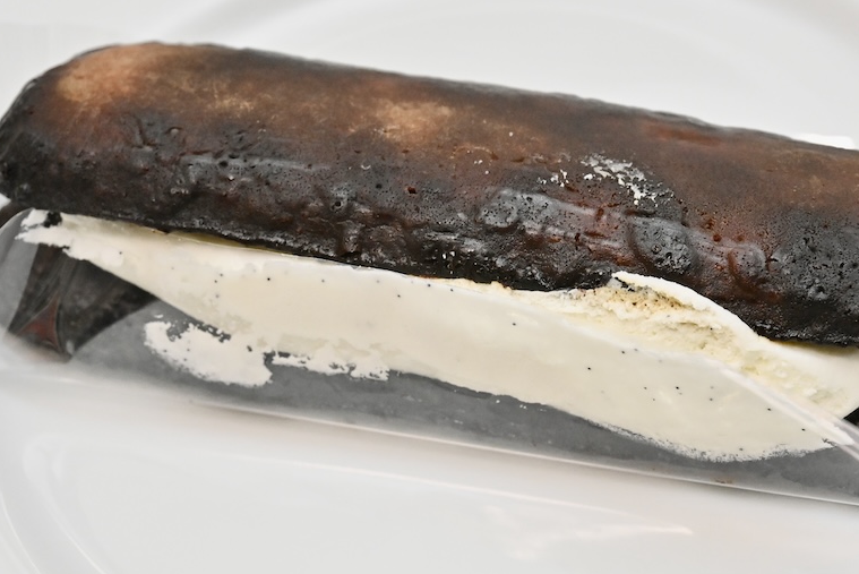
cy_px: 339
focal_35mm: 79
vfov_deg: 17.3
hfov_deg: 25.6
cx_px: 497
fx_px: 1886
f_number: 11
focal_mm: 60
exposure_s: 1/200
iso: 6400
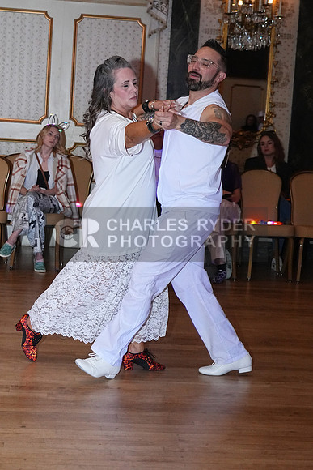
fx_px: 899
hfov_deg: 19.7
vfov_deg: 29.2
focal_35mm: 69
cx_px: 156
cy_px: 235
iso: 5000
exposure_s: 1/200
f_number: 4
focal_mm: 46
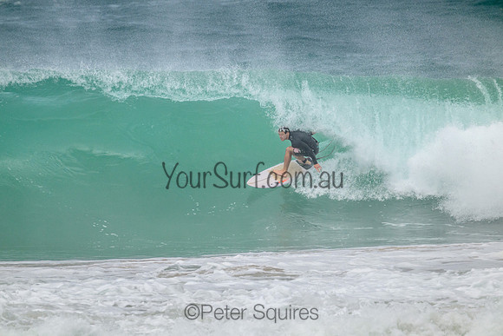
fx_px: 11180
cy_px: 168
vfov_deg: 1.7
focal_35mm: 800
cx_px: 252
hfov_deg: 2.6
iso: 1250
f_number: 11
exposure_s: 1/2000
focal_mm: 800
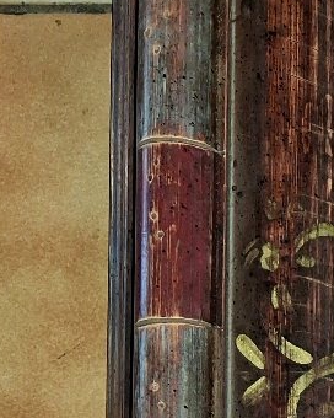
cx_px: 523
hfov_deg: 15.1
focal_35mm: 93
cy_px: 684
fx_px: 1149
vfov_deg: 17.7
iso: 250
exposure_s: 1/60
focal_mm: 4
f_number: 1.8
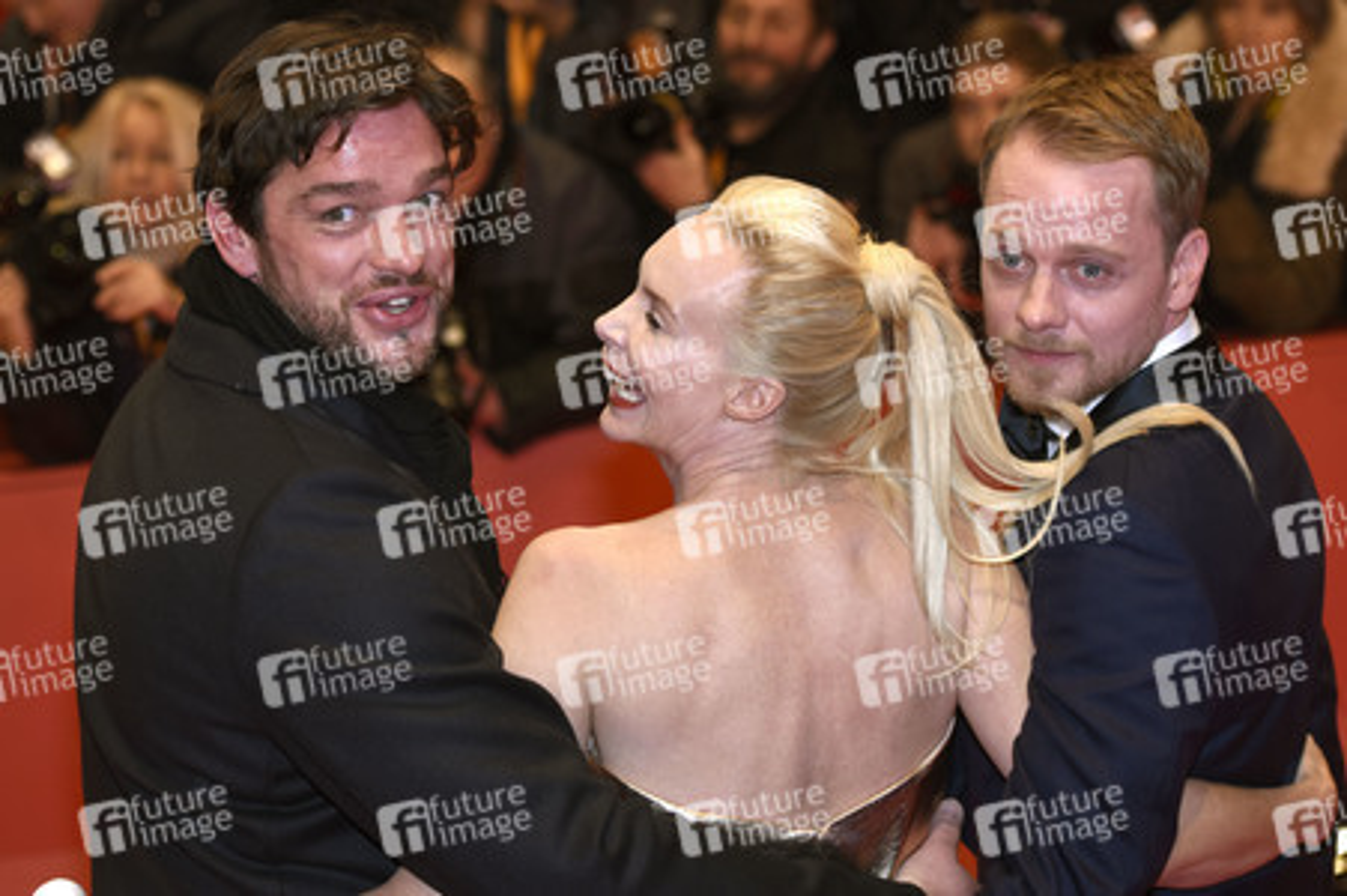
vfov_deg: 13.0
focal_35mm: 105
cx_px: 674
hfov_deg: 19.5
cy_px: 448
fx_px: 3926
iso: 400
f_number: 3.2
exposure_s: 1/320
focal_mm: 70
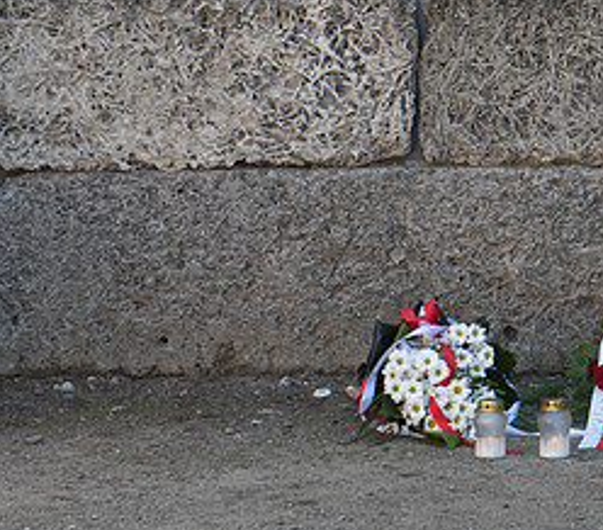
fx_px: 5232
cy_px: -263
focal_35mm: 282
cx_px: 1002
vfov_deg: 5.7
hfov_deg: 6.5
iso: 200
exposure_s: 1/100
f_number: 5.6
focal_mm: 70
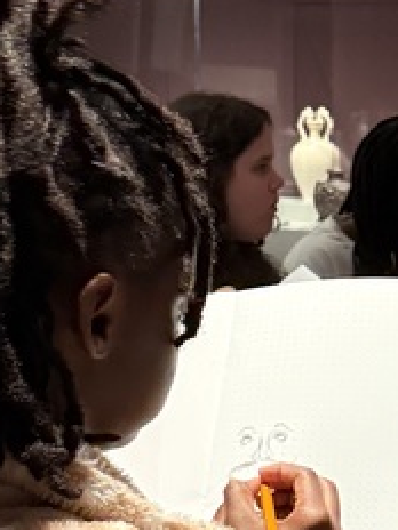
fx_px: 1625
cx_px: 524
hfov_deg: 13.4
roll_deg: -1.7
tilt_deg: -8.2
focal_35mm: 106
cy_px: 347
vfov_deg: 18.5
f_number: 1.78
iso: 1000
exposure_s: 1/36
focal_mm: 6.76
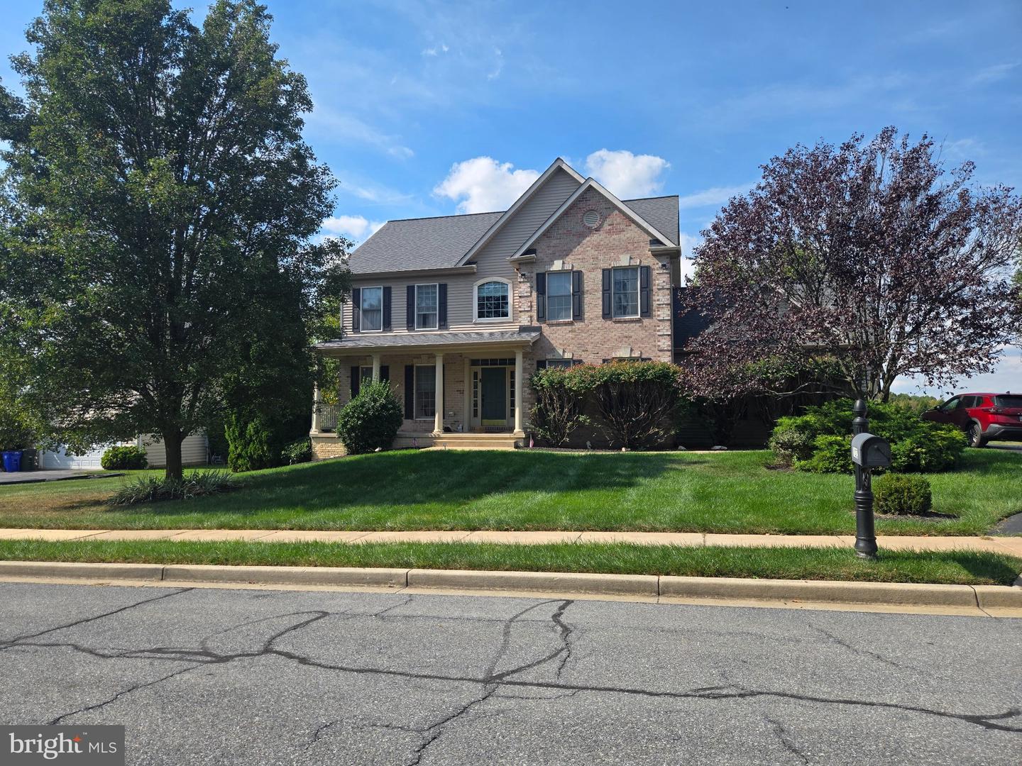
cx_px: 511
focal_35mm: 23
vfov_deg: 58.9
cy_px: 383
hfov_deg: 73.9
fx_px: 679
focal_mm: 5.4
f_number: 1.8
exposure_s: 1/2921
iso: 50
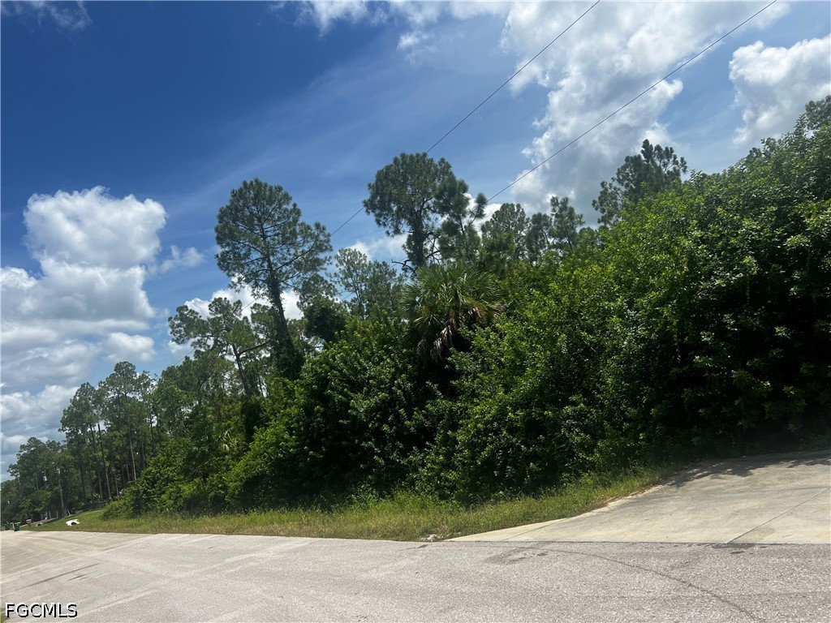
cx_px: 416
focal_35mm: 26
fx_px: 624
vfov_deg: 53.1
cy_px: 312
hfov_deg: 67.3
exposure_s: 1/5882
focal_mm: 5.7
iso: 50
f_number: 1.5
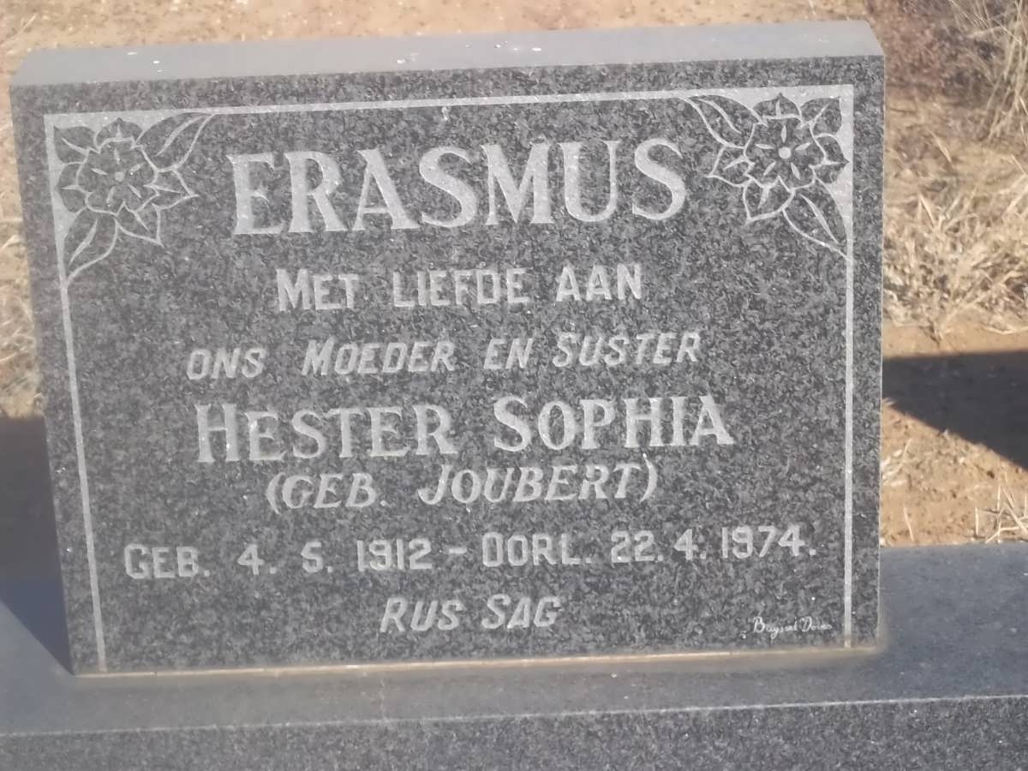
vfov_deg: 15.4
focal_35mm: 96
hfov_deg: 20.4
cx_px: 514
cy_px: 386
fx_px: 2851
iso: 80
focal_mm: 17.1
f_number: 5.2
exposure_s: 1/320
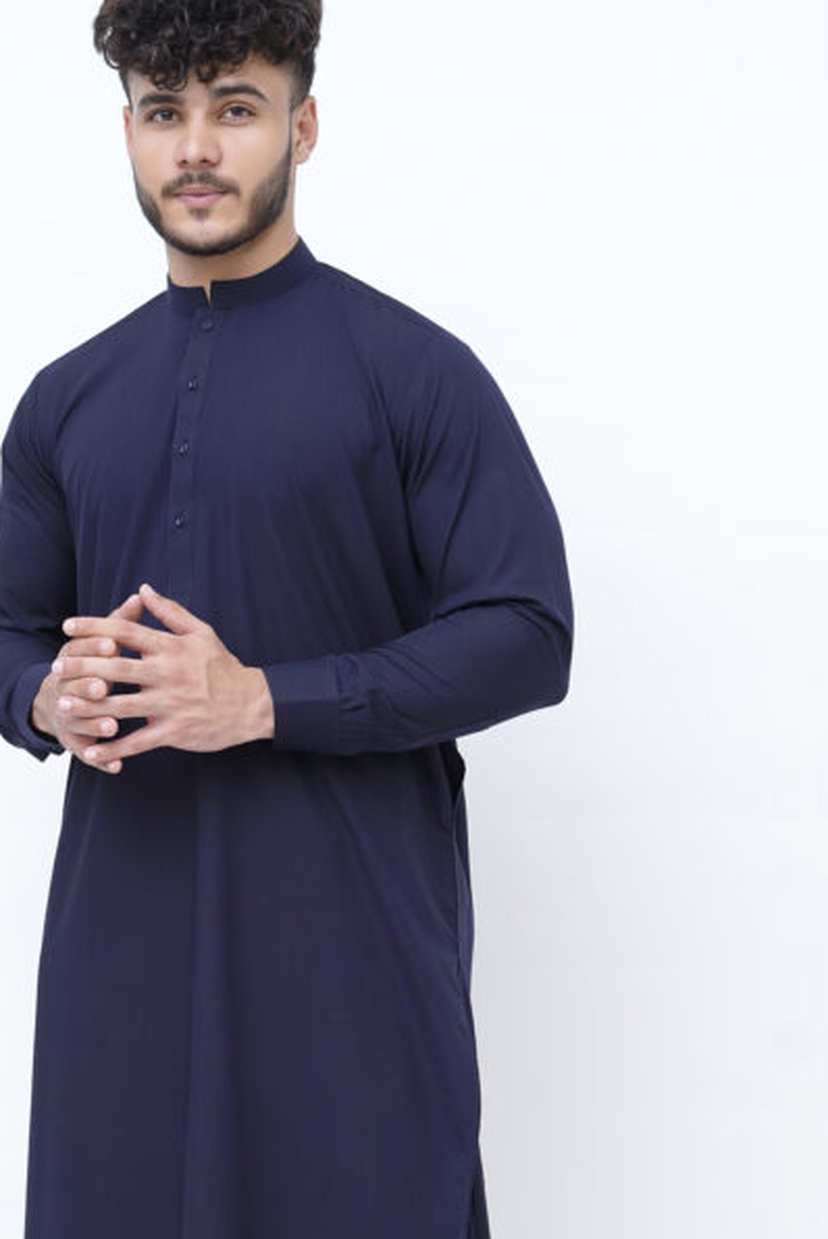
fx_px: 3032
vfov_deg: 22.9
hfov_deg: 15.5
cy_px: 951
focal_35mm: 88
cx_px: 235
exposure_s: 1/125
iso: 100
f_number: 4
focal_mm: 50
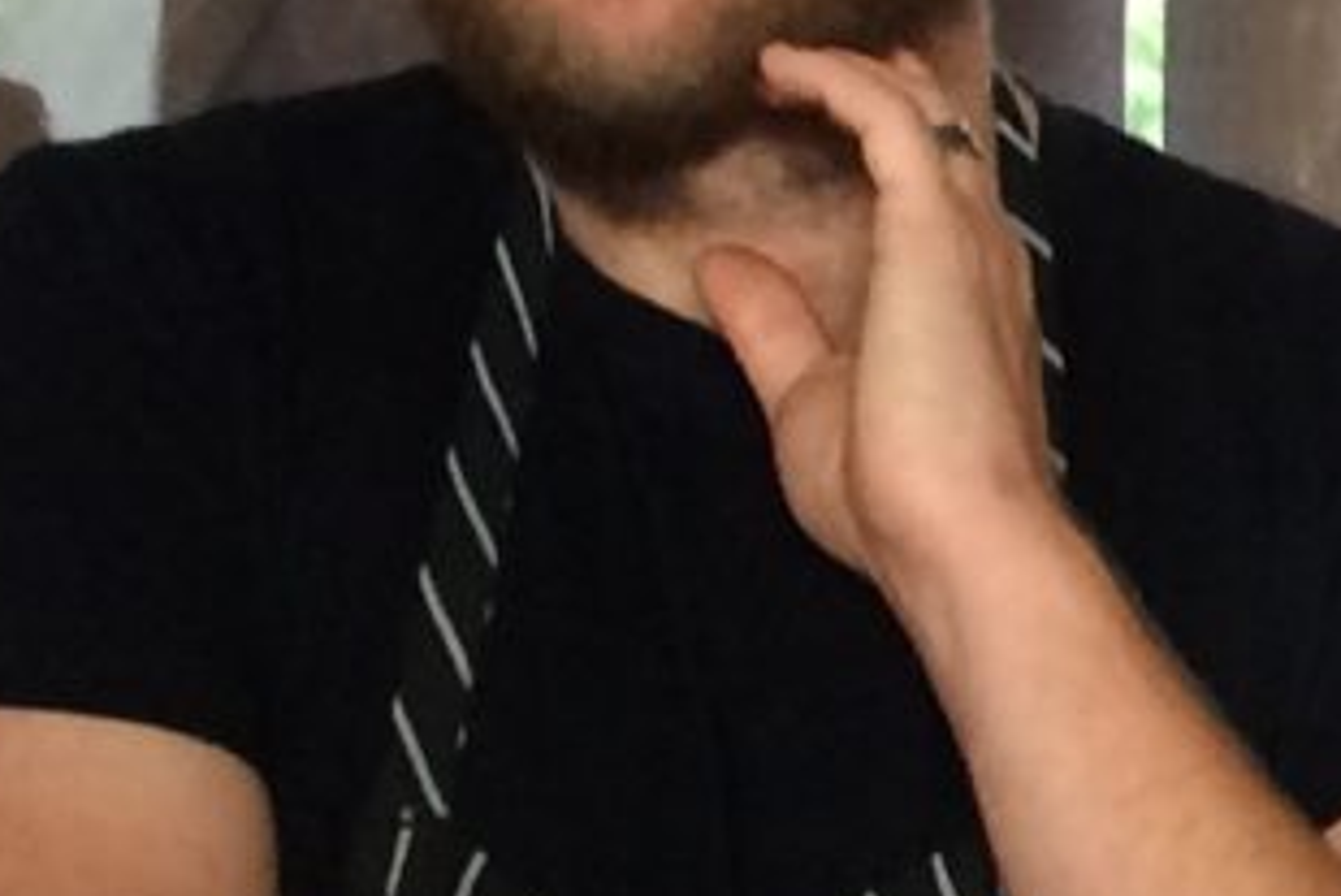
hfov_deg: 9.6
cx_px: 2773
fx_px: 7416
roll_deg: -1.9
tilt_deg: -7.0
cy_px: 1164
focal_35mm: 199
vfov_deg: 6.8
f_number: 2.2
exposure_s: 1/30
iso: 100
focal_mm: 4.15
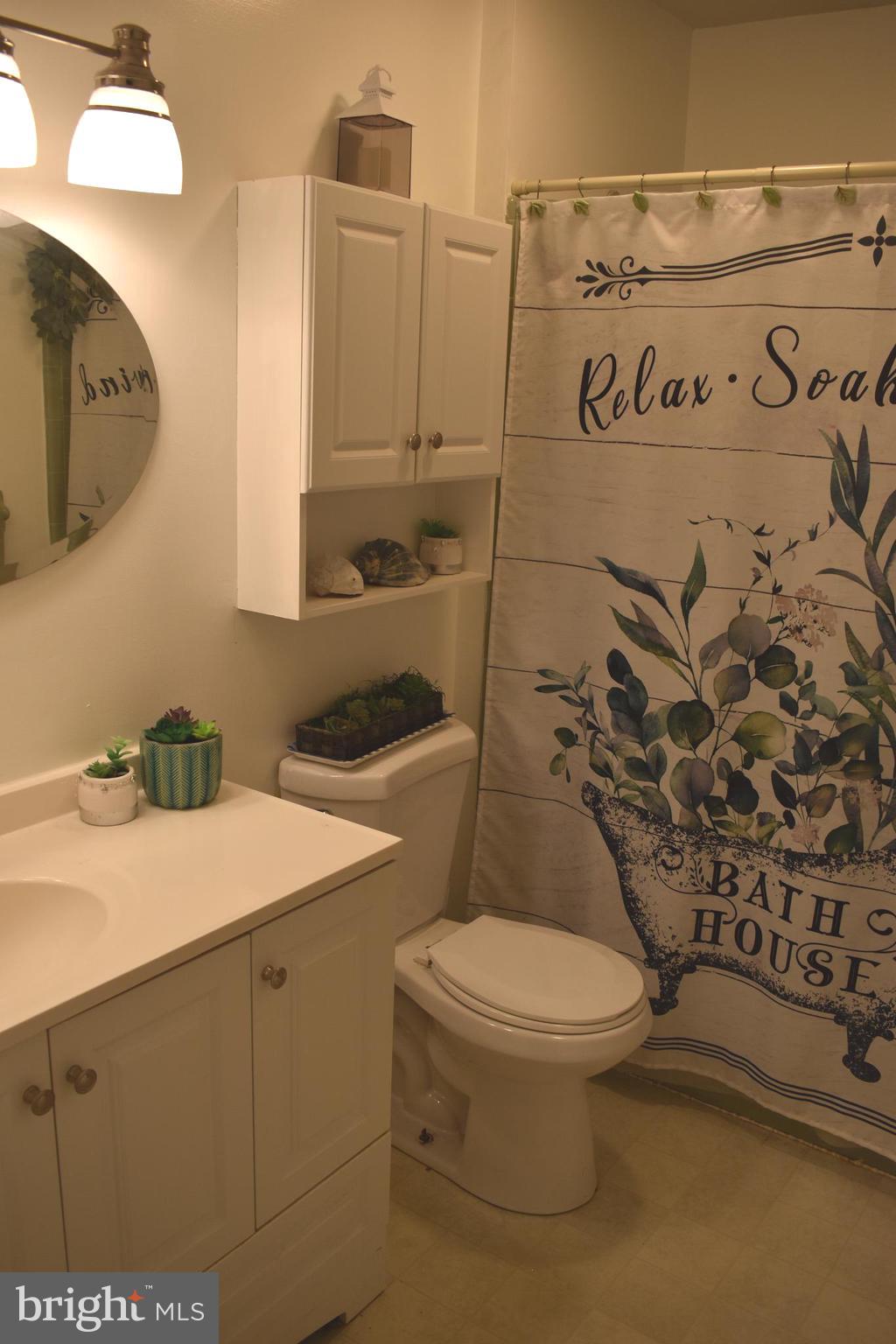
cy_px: 672
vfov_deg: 61.9
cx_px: 448
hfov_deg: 43.6
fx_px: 1120
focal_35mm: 30
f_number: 5.6
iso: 400
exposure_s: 1/125
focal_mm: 20
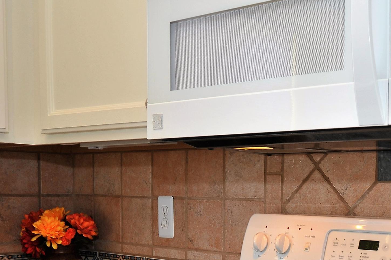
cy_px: 239
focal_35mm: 54
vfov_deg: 24.3
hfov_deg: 34.0
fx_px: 586
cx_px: 379
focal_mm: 26
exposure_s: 1/30
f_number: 8
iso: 800
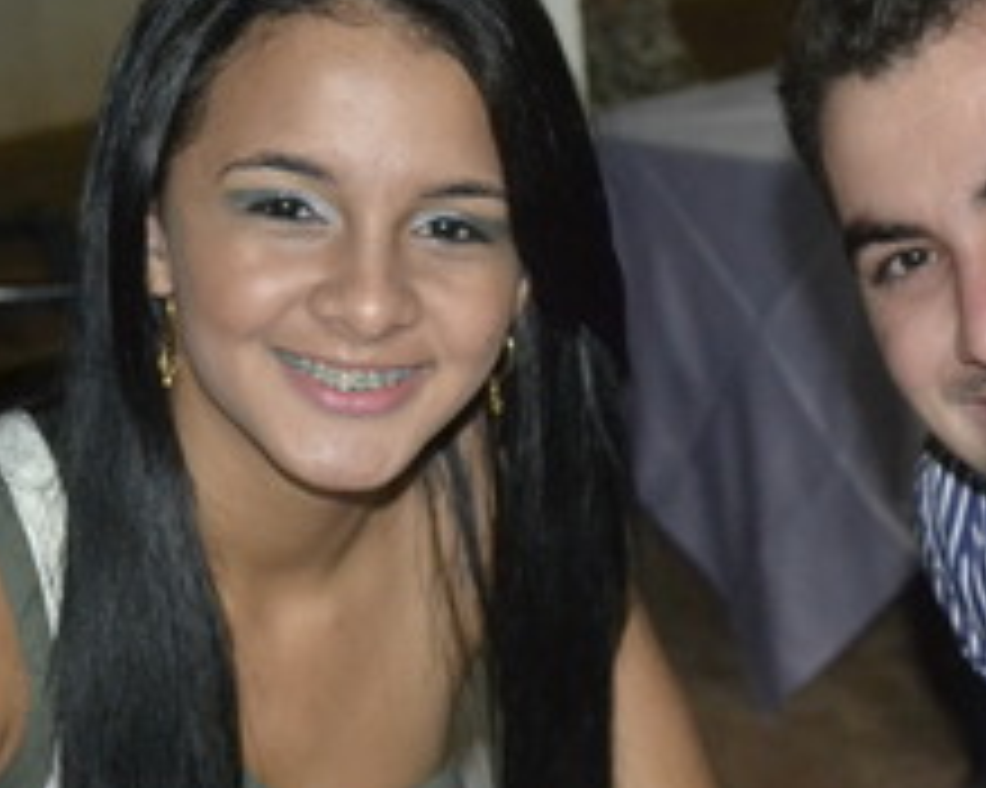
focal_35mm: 102
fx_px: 2975
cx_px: 660
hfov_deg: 18.8
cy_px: 518
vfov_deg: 15.1
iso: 3200
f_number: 4.2
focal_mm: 32
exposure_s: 1/60
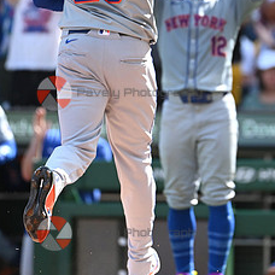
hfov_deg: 2.1
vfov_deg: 2.1
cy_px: 53
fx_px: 7370
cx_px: 248
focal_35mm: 820
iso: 1000
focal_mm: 380
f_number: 4
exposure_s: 1/2500
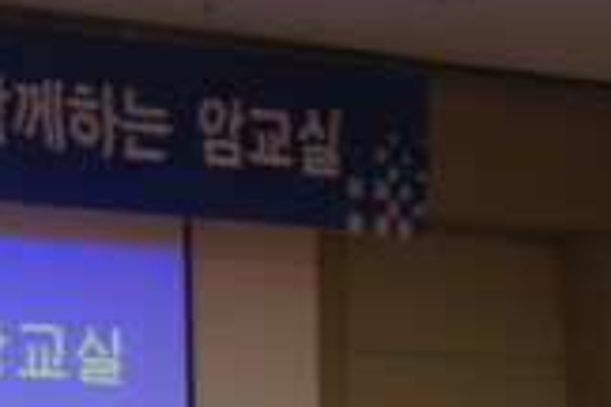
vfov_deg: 10.0
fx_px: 2239
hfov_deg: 14.3
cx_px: -377
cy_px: 644
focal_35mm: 132
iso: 400
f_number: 4
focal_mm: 23
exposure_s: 1/15
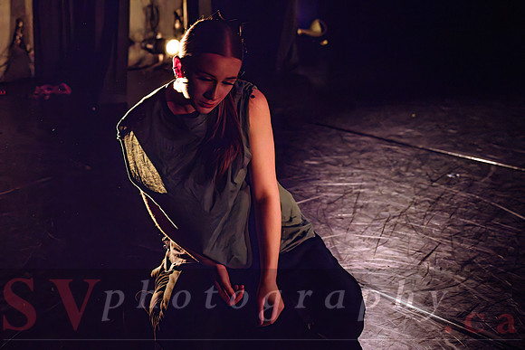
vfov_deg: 27.0
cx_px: 202
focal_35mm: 50
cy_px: 102
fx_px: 722
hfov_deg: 39.7
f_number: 2.8
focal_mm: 35
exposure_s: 1/300
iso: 12800
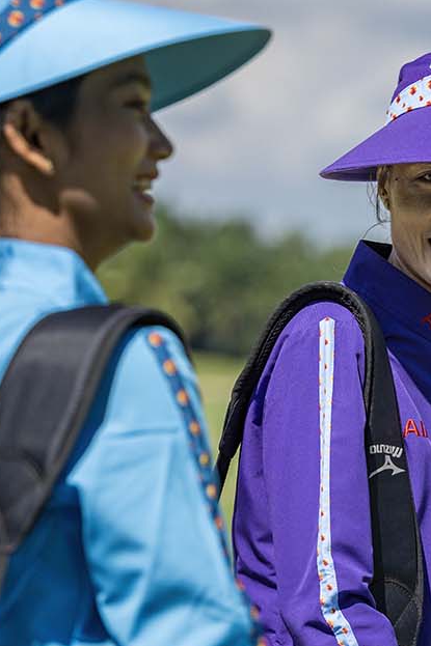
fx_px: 5192
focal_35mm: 289
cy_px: 462
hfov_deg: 4.7
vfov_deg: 7.1
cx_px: 350
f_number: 4
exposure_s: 1/4000
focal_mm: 125
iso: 320
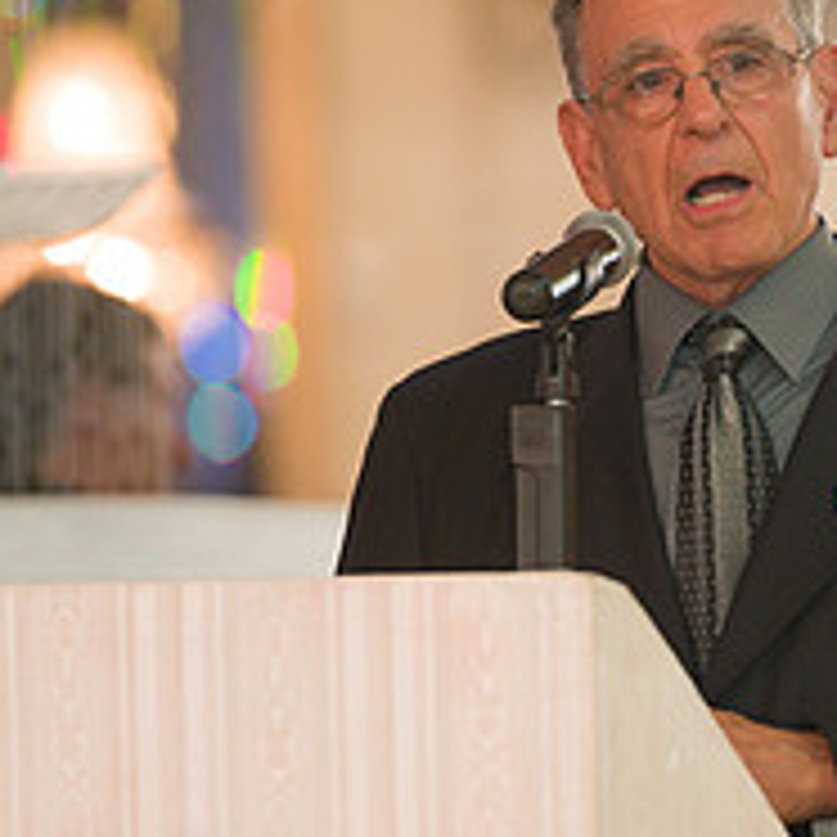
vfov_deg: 3.3
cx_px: 783
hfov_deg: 3.3
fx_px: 14526
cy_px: 338
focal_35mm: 531
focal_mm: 200
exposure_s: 1/125
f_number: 3.2
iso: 1000
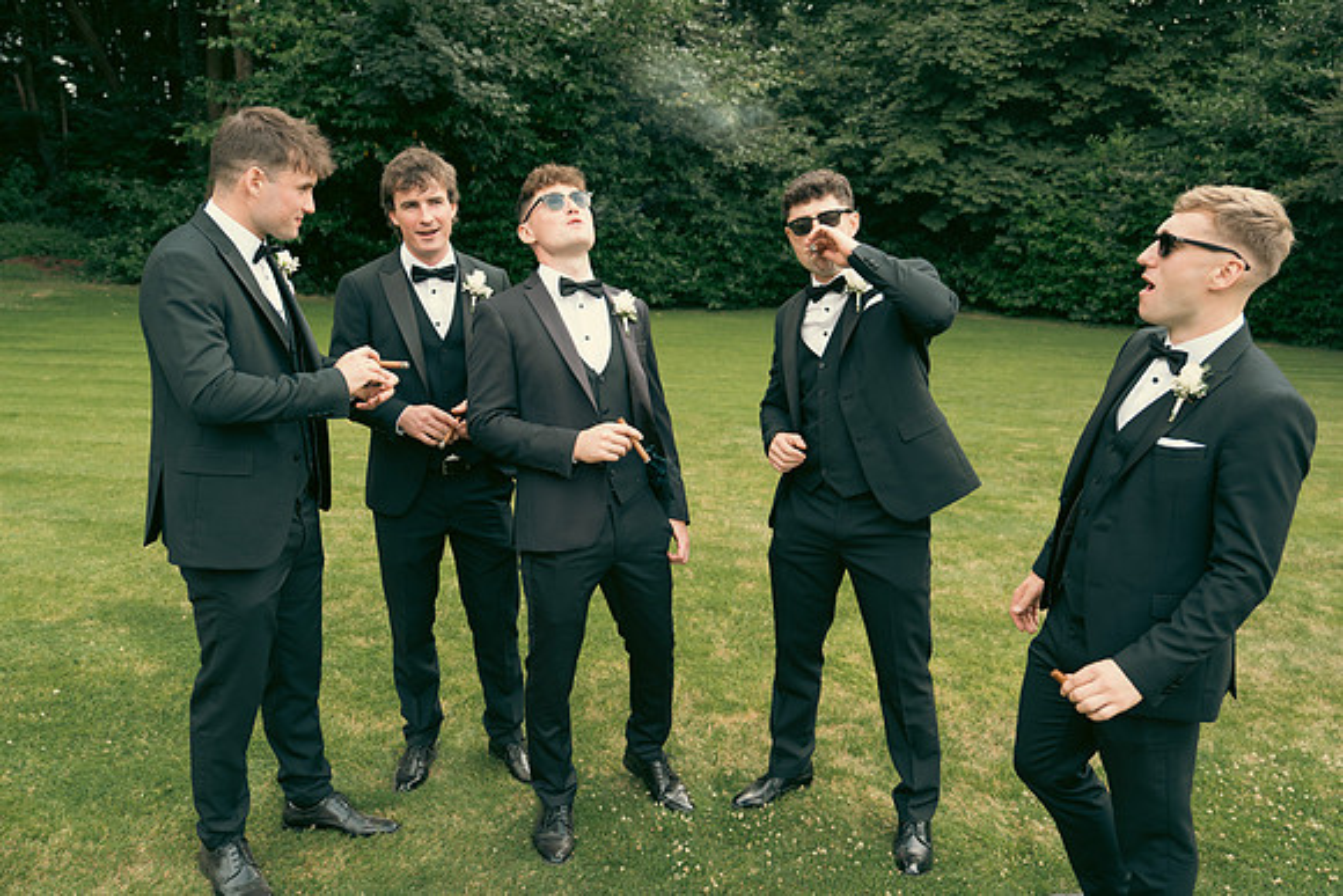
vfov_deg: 45.0
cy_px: 448
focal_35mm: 29
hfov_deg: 63.6
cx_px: 672
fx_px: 1082
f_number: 3.5
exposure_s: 1/320
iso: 200
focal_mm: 29
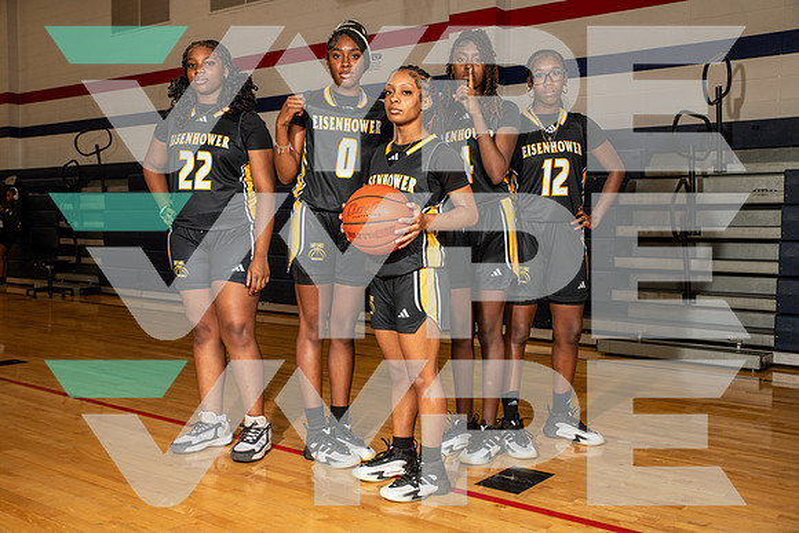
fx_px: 799
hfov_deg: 53.1
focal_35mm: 36
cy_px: 266
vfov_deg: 36.9
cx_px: 400
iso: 320
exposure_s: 1/250
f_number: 6.3
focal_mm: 36
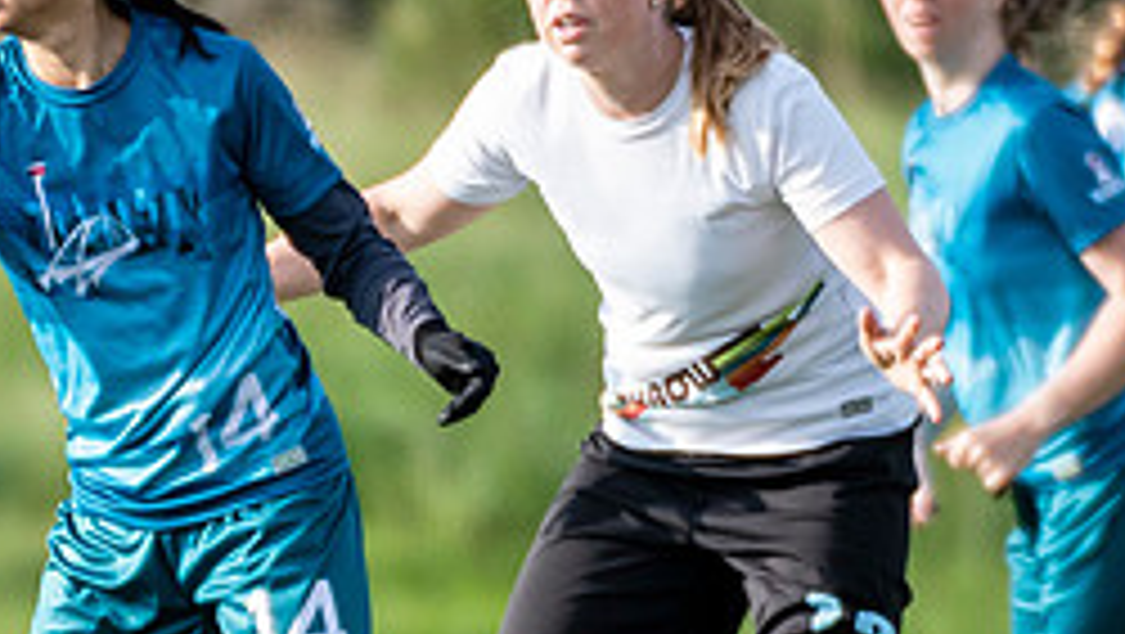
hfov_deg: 0.9
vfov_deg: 0.5
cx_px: 90
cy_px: 469
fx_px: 69997
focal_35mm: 2345
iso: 280
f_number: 4
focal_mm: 400
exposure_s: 1/1000
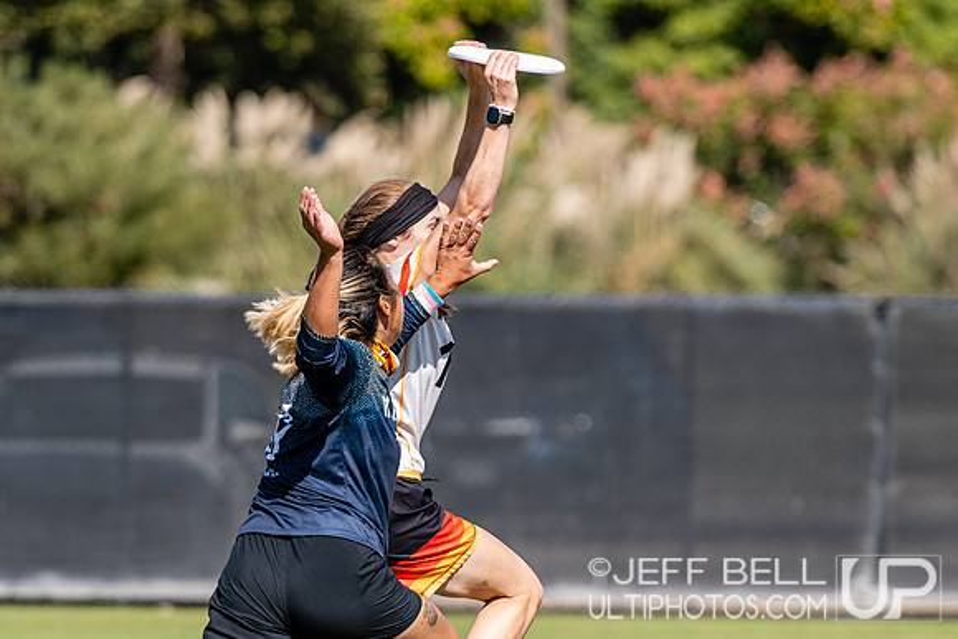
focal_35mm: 476
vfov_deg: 2.9
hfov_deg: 4.3
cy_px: 447
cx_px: 473
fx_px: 12659
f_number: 3.2
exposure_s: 1/1250
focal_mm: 200
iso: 100
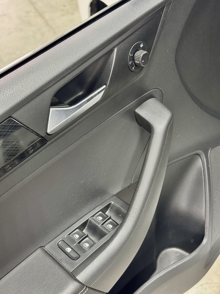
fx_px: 407
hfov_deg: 30.3
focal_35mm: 48
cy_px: 147
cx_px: 110
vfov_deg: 39.7
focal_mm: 6.76
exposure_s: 1/39
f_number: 1.78
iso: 500
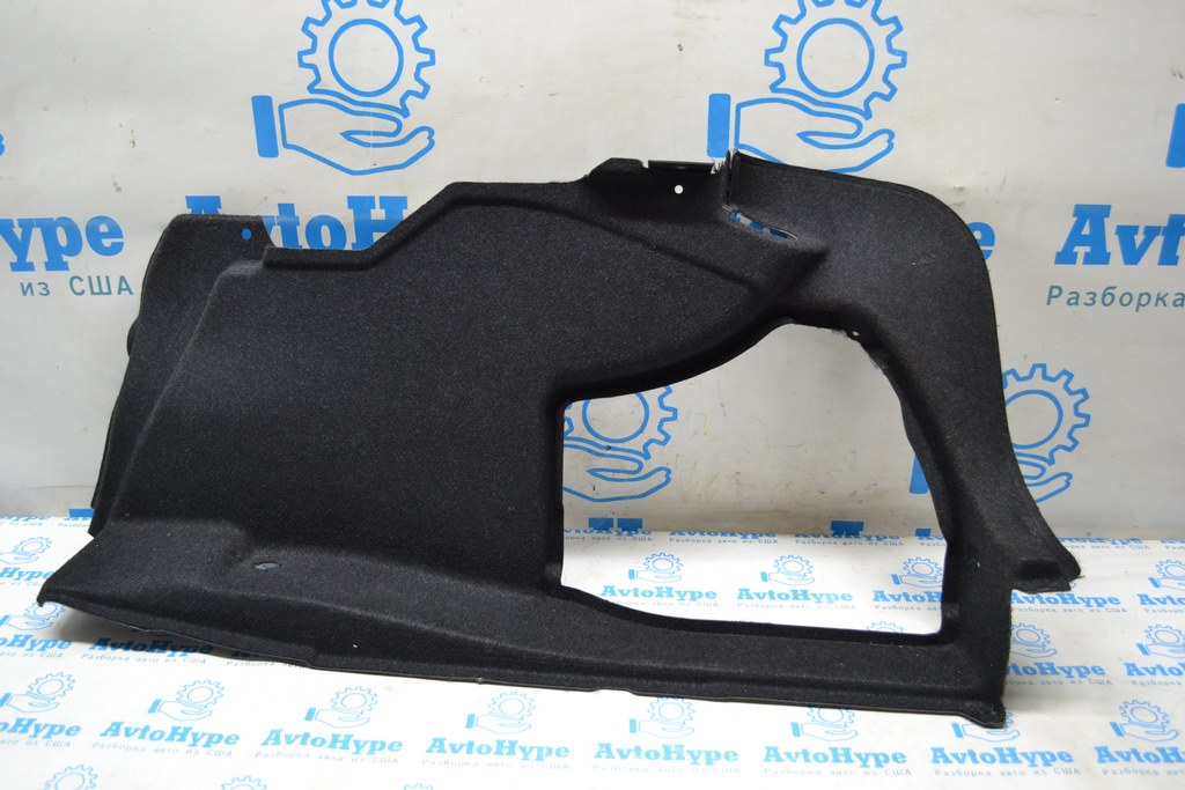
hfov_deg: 61.9
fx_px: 988
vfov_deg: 43.6
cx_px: 592
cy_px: 395
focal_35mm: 30
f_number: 3.8
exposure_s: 1/60
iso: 450
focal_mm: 20
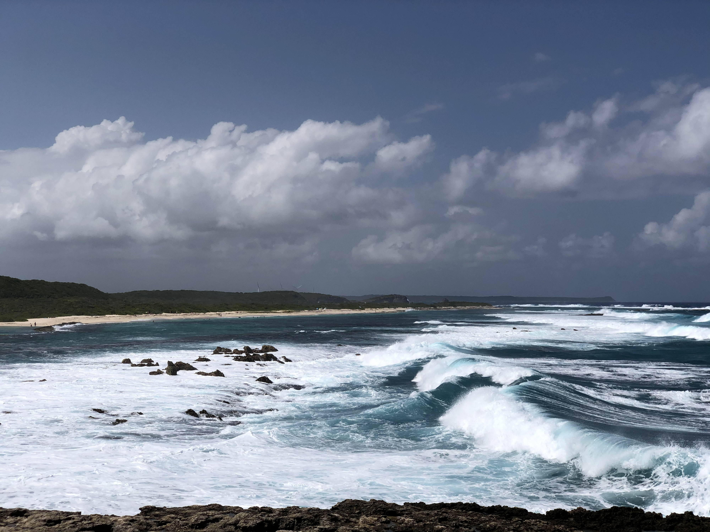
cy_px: 266
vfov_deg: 28.0
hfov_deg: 36.8
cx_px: 355
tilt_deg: +1.2
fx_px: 1067
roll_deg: +0.1
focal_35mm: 52
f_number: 2.4
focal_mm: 6
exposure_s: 1/3690
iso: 16
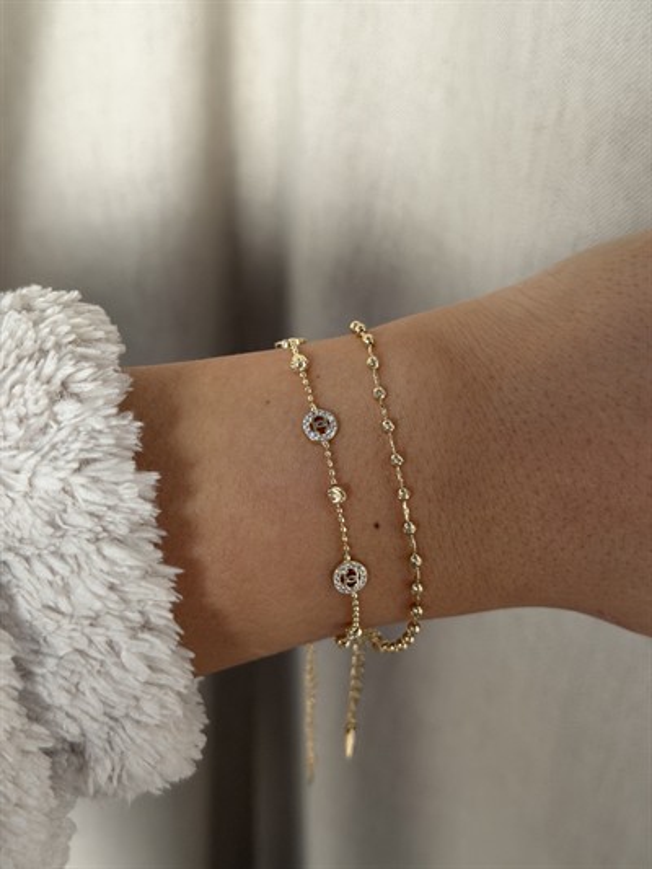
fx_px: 1205
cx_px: 326
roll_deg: -3.4
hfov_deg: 30.3
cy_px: 434
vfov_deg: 39.6
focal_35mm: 48
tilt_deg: -34.1
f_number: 1.78
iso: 250
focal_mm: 6.76
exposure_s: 1/52
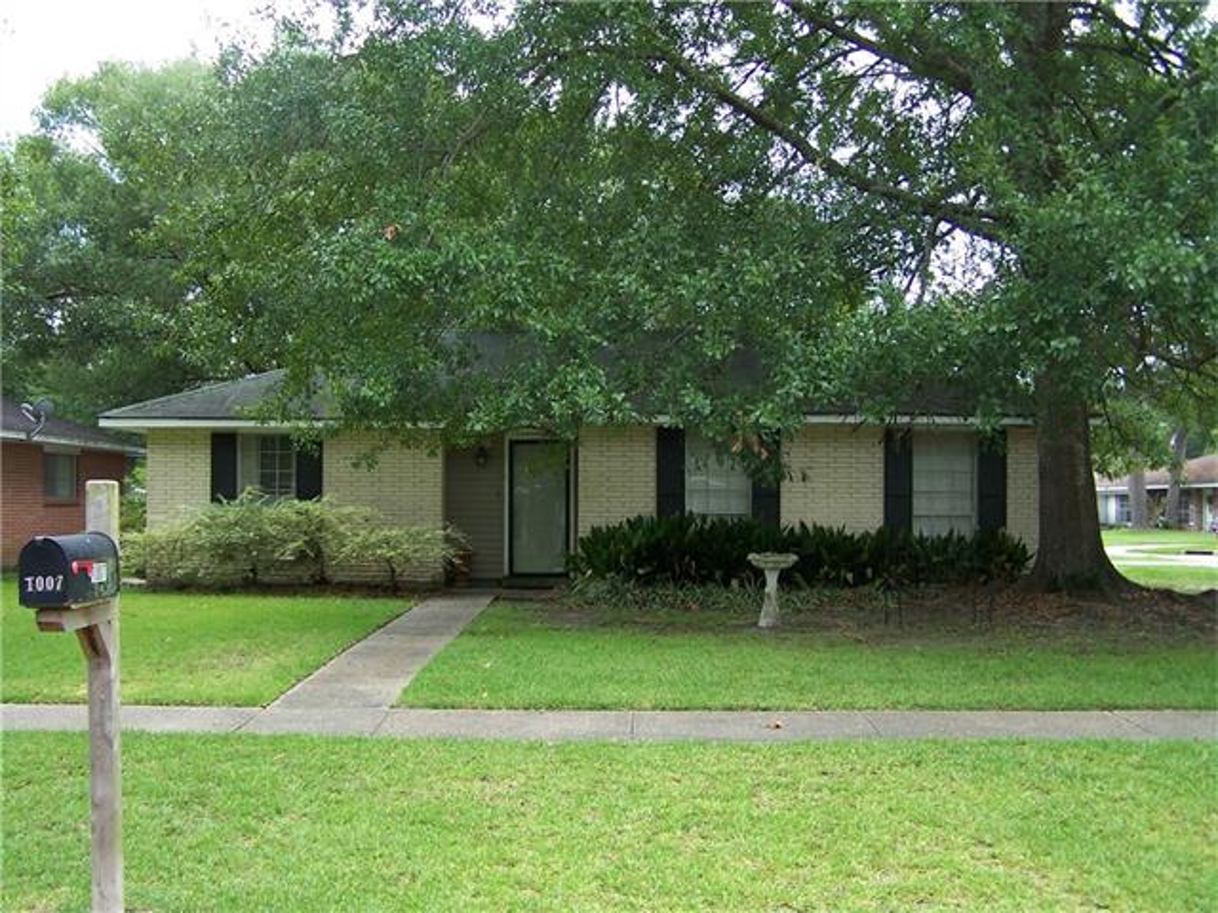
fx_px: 1337
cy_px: 456
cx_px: 609
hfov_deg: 49.0
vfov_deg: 37.7
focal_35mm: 38
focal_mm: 6.3
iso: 80
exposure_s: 1/125
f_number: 2.8
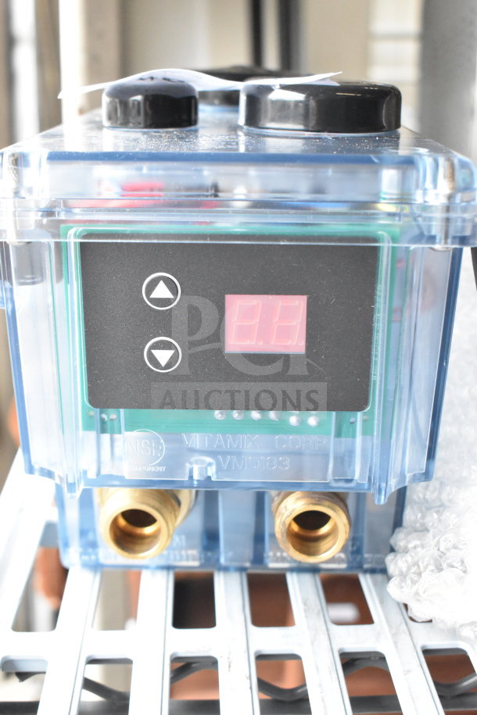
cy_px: 358
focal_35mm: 46
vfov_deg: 42.3
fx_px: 924
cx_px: 238
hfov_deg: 28.9
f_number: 6.3
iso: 6400
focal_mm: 31
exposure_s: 1/800
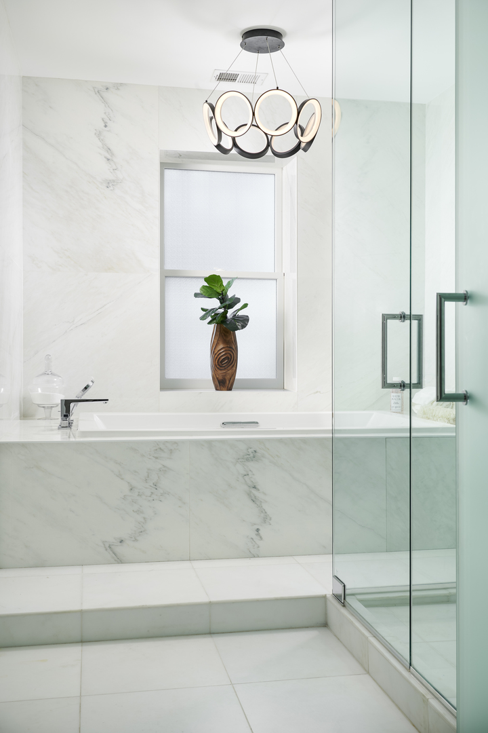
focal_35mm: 38
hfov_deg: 35.1
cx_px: 244
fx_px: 773
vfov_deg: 50.7
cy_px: 366
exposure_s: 1/5
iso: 160
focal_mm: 38
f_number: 11
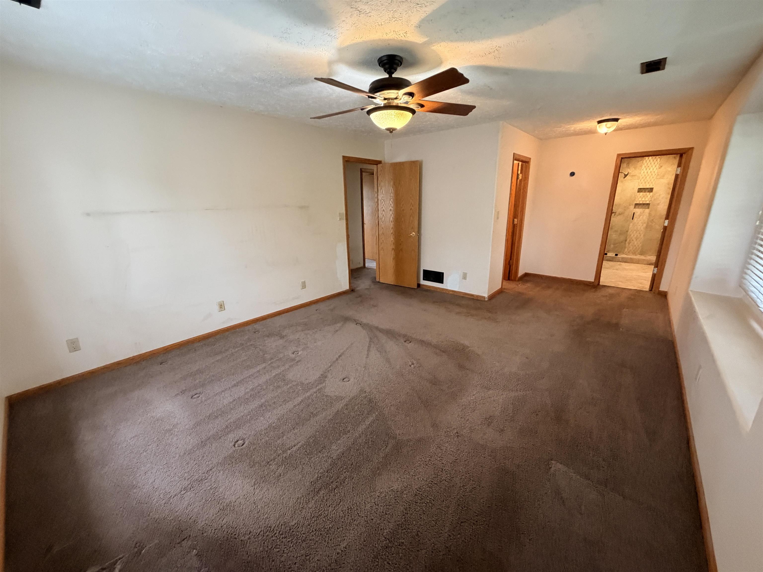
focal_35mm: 14
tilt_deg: -15.0
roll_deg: +1.0
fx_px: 309
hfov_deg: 102.1
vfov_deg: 85.7
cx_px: 382
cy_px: 286
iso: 500
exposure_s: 1/60
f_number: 2.2
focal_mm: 2.22
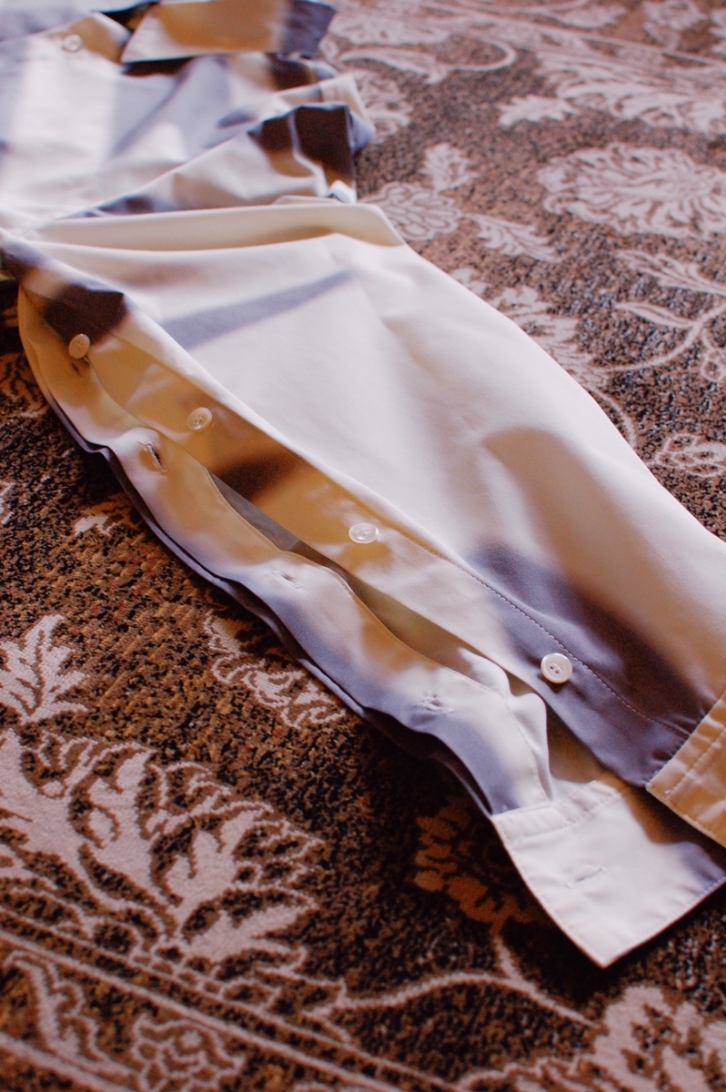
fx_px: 1591
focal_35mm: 52
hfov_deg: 25.7
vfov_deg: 37.9
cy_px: 546
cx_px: 363
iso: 800
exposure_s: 1/125
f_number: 5.6
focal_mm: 35
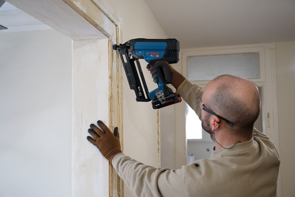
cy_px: 98
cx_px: 148
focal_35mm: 40
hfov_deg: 48.5
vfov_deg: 33.4
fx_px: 328
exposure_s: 1/160
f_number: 4
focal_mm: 40
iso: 1000
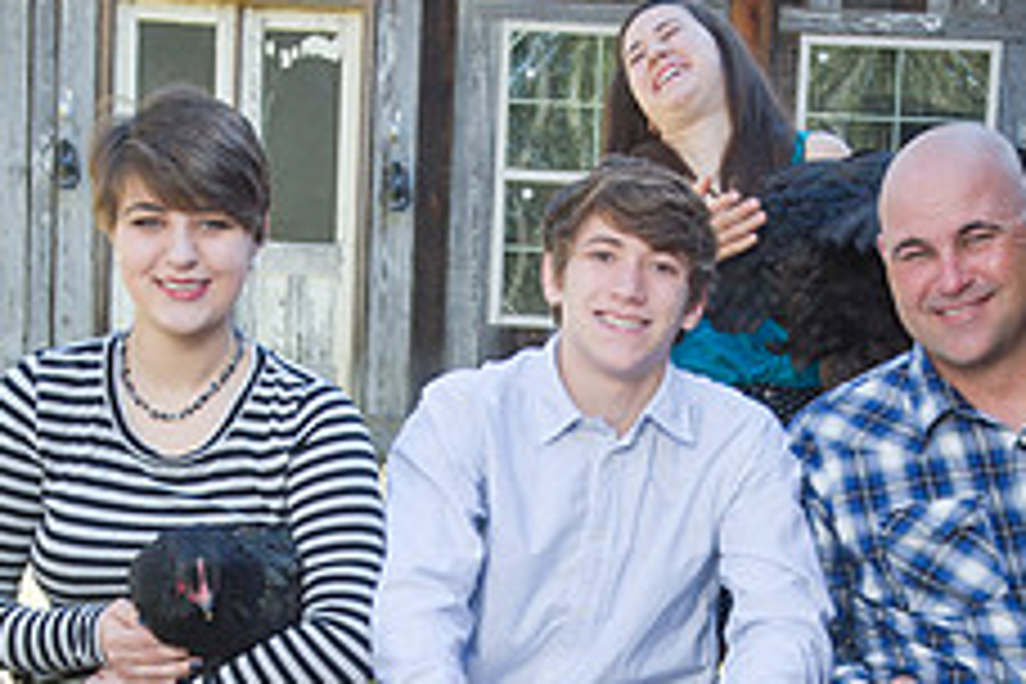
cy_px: 738
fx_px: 3049
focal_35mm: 107
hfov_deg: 19.1
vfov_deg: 12.6
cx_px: 621
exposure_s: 1/100
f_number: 9
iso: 400
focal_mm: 42
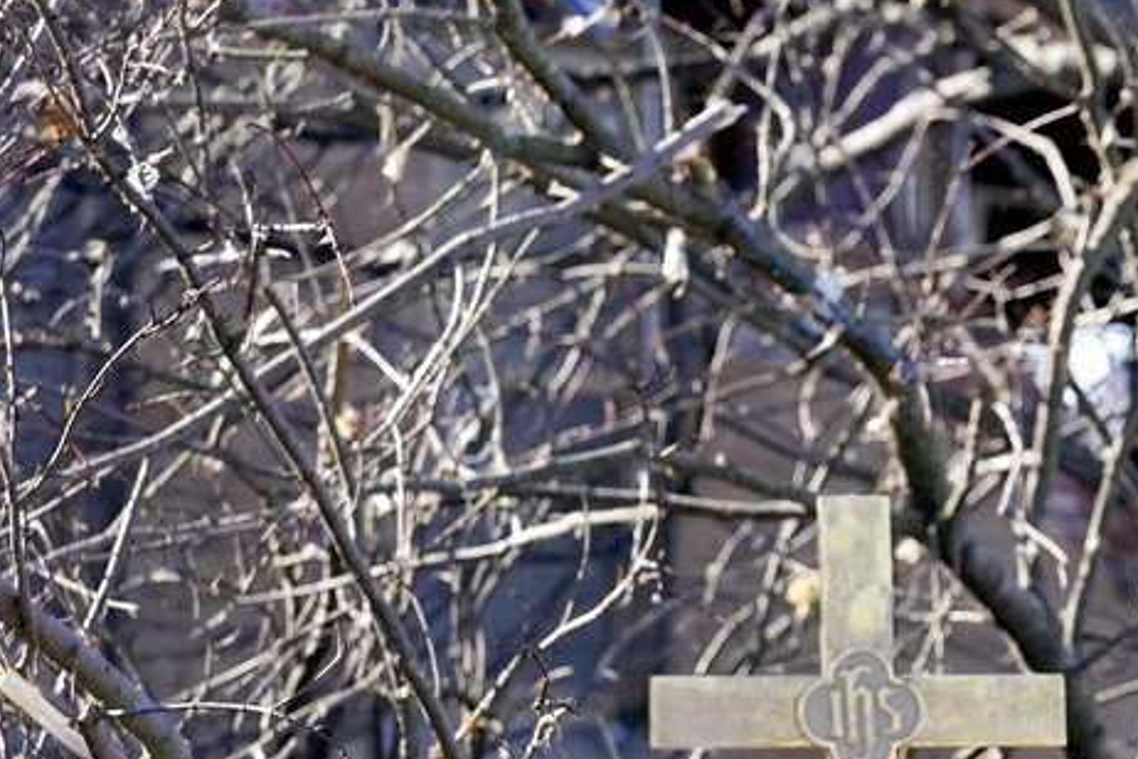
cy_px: 573
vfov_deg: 4.3
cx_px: 1126
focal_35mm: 319
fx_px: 10083
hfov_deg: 6.4
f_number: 5.6
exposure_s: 1/2500
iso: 1250
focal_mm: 144
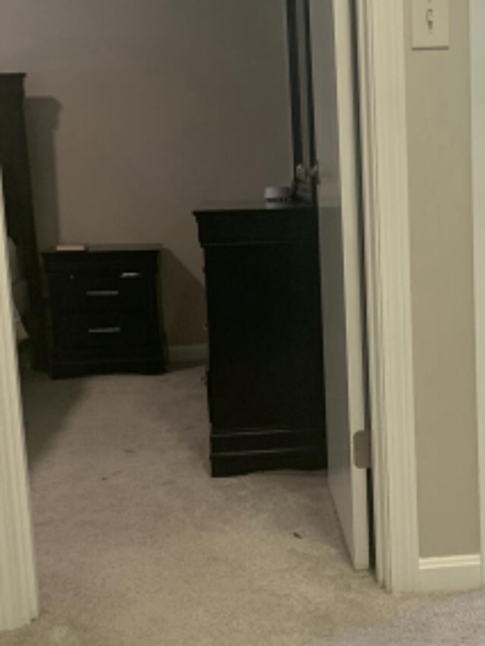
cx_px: 387
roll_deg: +1.6
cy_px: 381
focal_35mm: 61
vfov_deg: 31.6
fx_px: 1140
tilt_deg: -10.1
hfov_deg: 23.7
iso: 125
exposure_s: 1/60
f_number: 1.8
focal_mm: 4.25
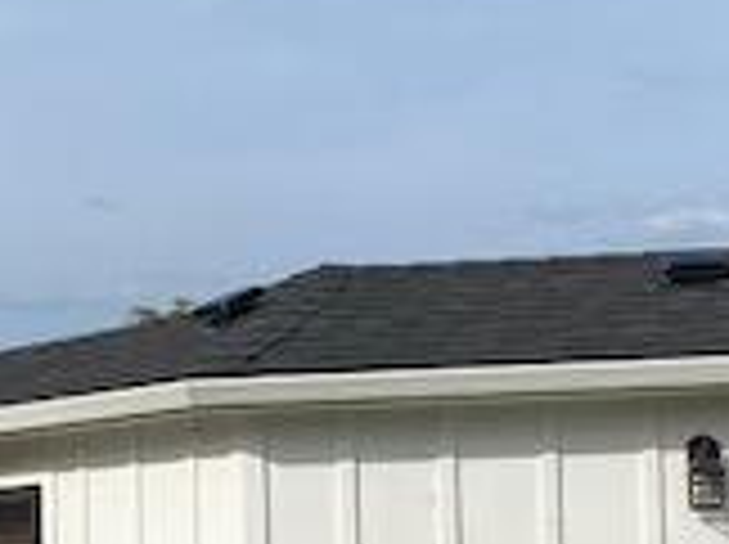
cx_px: 248
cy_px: 508
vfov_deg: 14.2
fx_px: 2166
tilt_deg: +1.4
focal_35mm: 103
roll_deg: +1.3
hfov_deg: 19.1
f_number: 1.8
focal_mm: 4.25
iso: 32
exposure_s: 1/4808
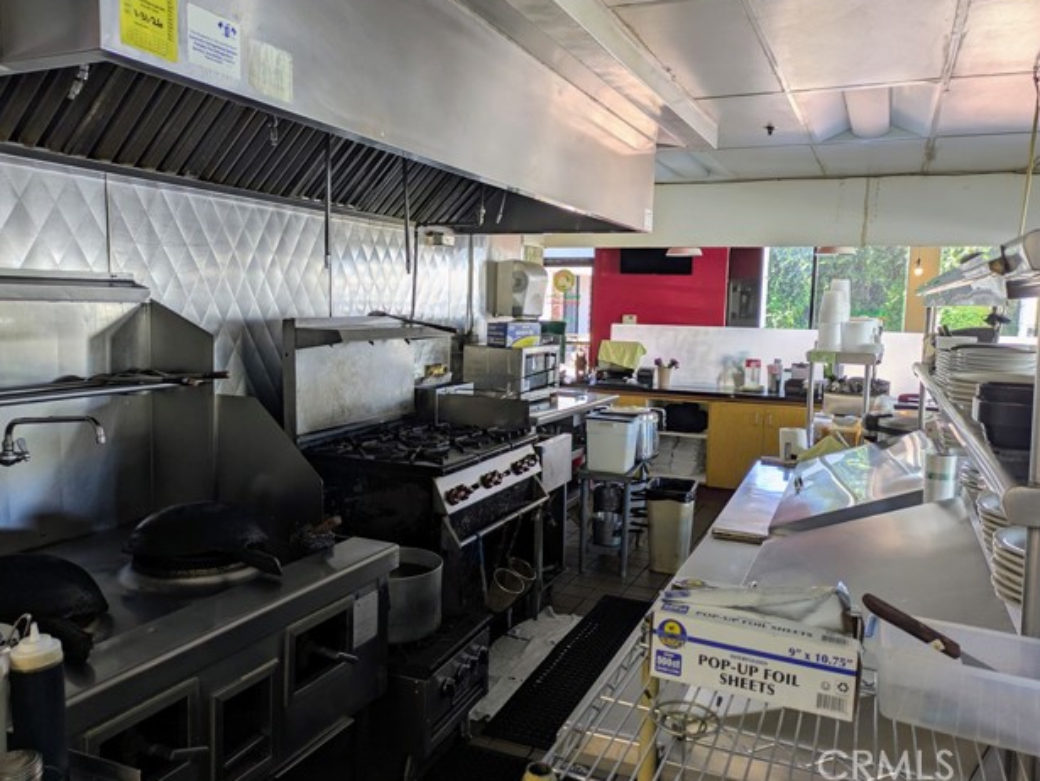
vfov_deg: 53.1
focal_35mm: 26
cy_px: 384
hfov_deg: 67.3
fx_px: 782
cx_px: 512
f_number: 1.89
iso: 80
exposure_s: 1/120
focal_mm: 5.43
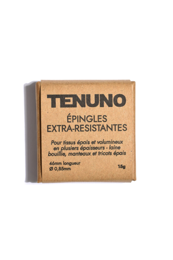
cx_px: 86
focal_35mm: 75
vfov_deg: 27.0
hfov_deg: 18.2
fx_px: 540
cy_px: 130
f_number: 11
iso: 100
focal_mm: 50
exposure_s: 1/15
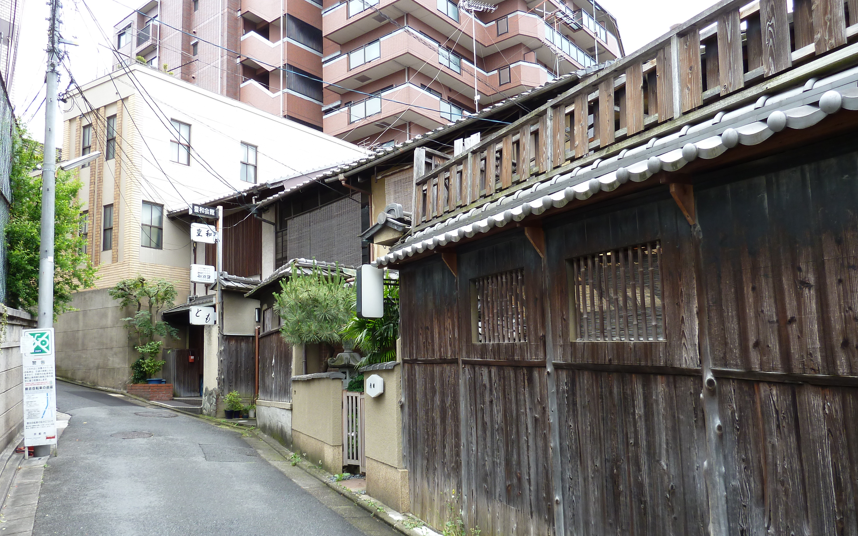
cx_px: 399
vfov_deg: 43.0
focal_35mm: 29
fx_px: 678
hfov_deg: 64.6
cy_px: 316
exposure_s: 1/100
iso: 80
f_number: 3.3
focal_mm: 4.1
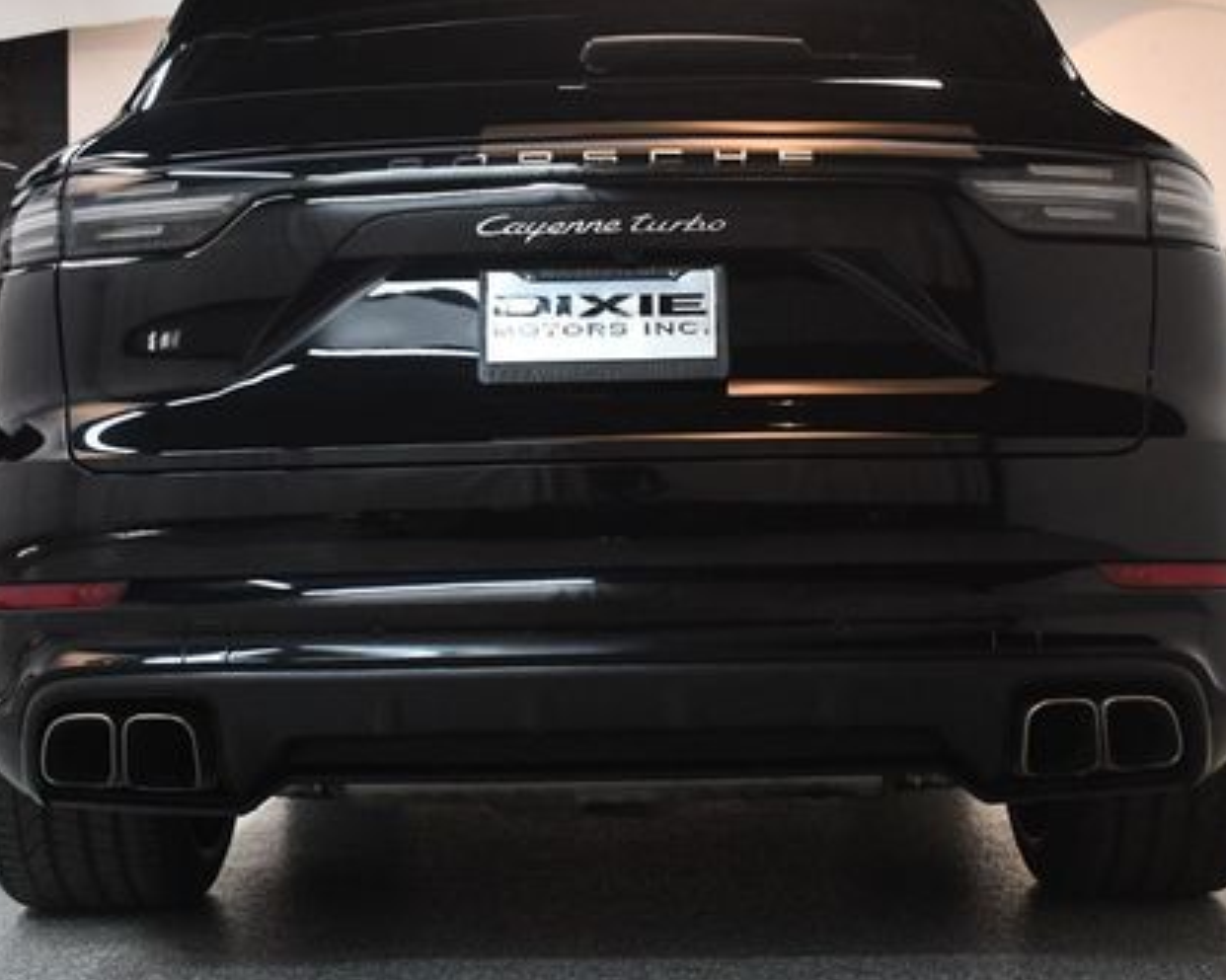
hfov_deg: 32.5
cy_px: 409
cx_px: 598
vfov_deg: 26.2
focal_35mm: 58
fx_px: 2104
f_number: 4
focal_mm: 27
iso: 2500
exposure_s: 1/125
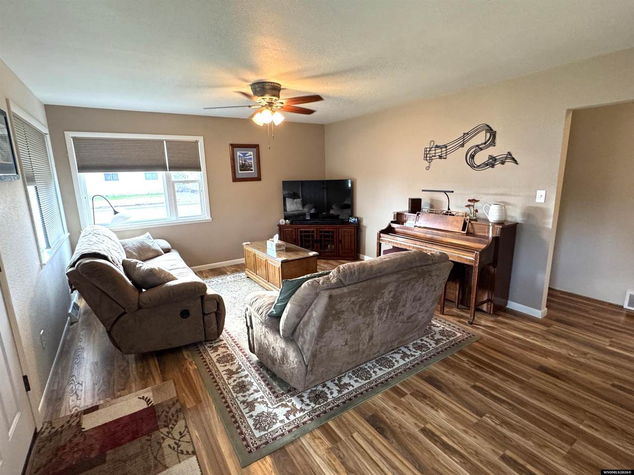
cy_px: 238
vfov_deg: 78.1
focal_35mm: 16
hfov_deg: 94.5
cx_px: 317
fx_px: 293
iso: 400
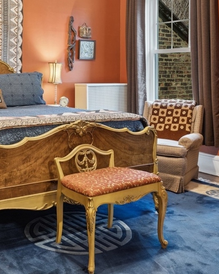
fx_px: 381
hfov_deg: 31.6
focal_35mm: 47
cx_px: 60
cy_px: 83
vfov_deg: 38.9
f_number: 8
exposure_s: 1/5
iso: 320
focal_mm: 16
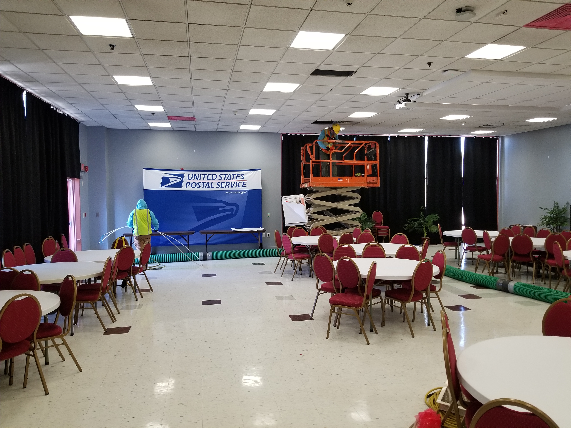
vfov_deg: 53.1
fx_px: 429
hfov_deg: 67.3
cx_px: 286
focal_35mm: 26
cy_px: 214
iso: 200
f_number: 1.7
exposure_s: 1/60
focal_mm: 4.3
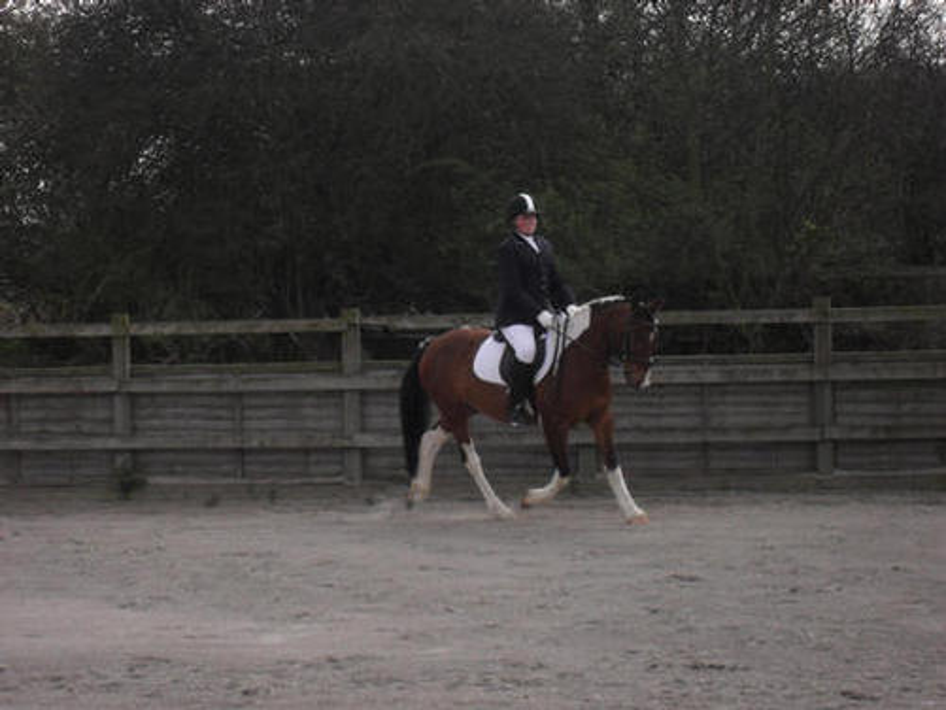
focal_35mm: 105
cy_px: 355
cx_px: 473
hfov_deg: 18.7
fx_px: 2870
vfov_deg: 14.1
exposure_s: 1/350
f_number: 5.2
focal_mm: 18.6
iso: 100
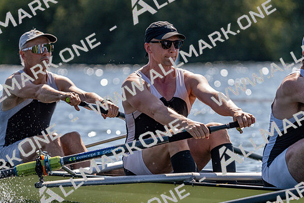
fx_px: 2963
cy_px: 116
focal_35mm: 351
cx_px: 166
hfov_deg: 5.9
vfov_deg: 3.9
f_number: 5.6
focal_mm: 295
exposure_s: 1/2000
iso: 320
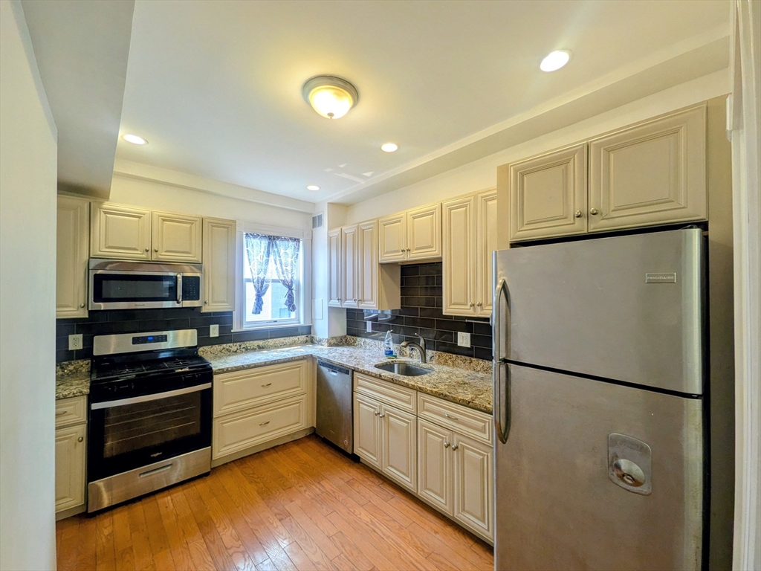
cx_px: 380
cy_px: 286
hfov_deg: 102.1
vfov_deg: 85.7
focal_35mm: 14
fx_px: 308
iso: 52
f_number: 2.2
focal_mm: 1.85
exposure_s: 1/60
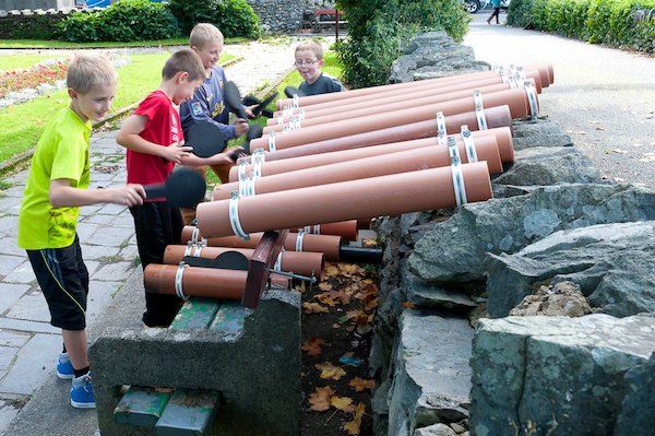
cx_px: 328
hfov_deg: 63.7
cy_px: 218
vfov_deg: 44.9
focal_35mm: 29
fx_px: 527
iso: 250
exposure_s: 1/60
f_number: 9
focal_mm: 29
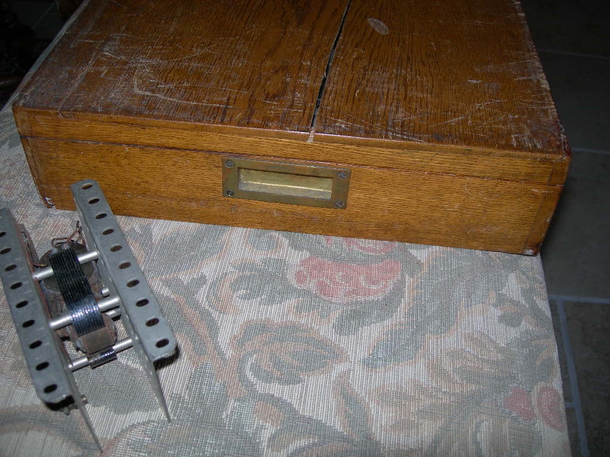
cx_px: 305
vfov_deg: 37.7
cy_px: 228
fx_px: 670
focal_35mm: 38
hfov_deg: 49.0
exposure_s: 1/60.1
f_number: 2.8
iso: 50
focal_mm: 7.8
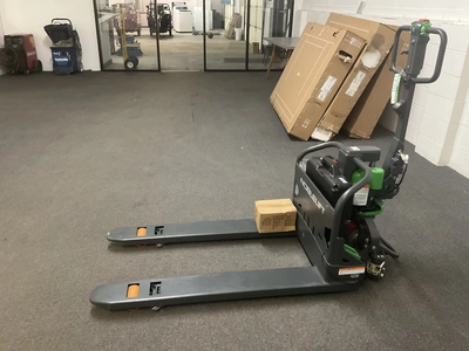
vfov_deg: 48.2
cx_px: 234
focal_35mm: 29
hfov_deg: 61.7
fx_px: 393
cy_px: 176
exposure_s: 1/30
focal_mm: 3
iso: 250
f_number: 1.8
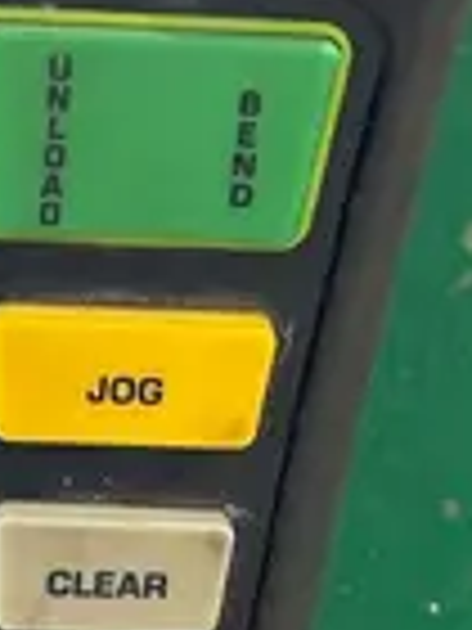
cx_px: 18
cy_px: 430
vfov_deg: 14.5
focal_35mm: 136
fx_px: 2473
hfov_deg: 10.8
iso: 200
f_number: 1.5
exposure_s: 1/60
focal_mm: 5.7
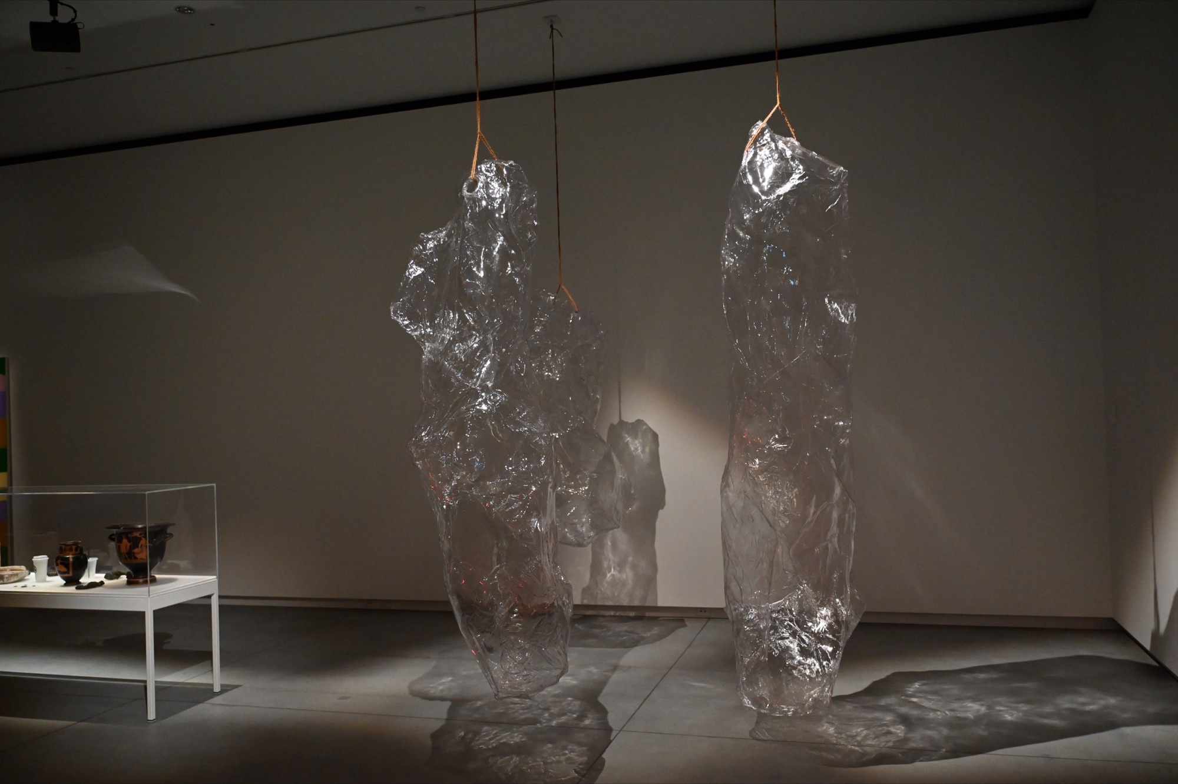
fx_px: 965
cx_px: 589
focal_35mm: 30
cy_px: 392
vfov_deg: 44.2
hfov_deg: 62.8
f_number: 2.8
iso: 8000
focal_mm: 29.5
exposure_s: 1/400
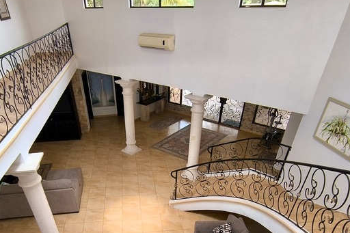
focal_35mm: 26
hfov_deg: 69.0
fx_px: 253
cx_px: 147
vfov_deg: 45.7
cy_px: 201
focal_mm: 1.65
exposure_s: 1/100
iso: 64
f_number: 2.2
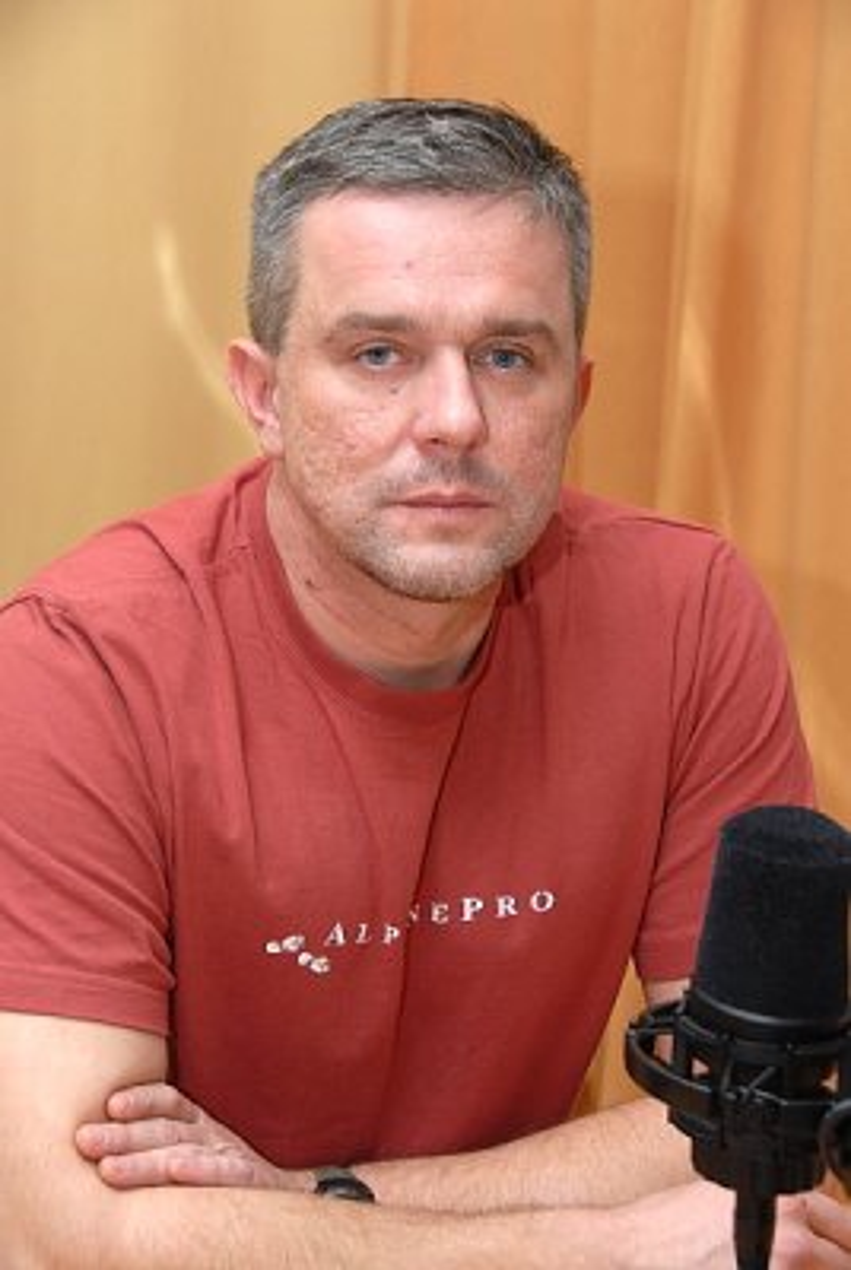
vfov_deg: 26.0
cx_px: 426
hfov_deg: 17.6
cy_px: 635
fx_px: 2756
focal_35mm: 78
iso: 400
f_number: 5.6
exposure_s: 1/60
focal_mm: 52
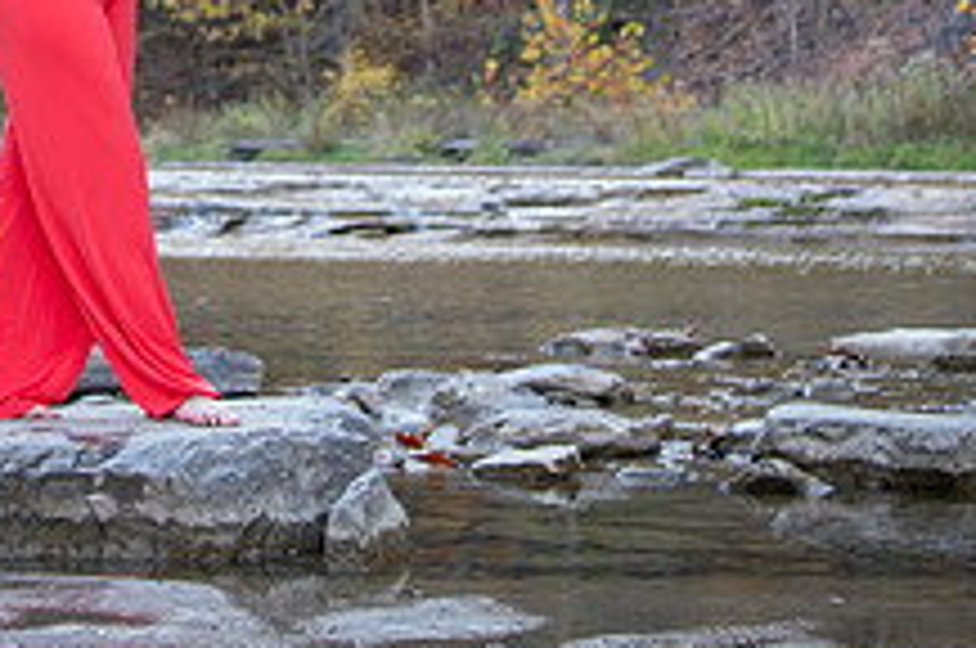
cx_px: 103
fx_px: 3357
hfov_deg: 16.3
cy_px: -358
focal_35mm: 124
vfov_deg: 10.6
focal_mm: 35
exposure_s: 1/80
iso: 250
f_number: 2.8
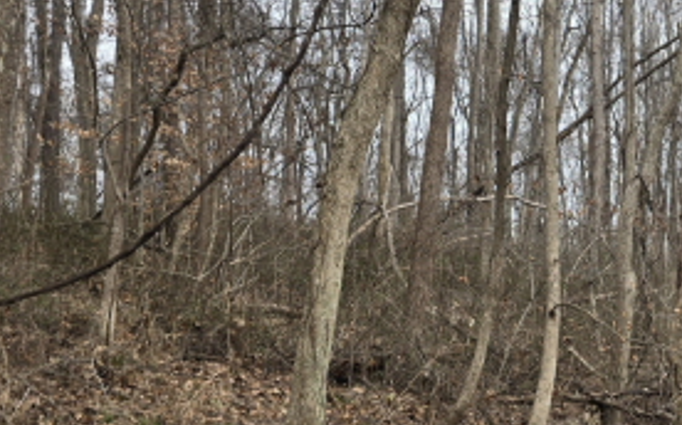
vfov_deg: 21.6
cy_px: 358
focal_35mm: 59
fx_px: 1096
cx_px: 770
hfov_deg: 30.5
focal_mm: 6.3
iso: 12
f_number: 1.7
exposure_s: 1/180
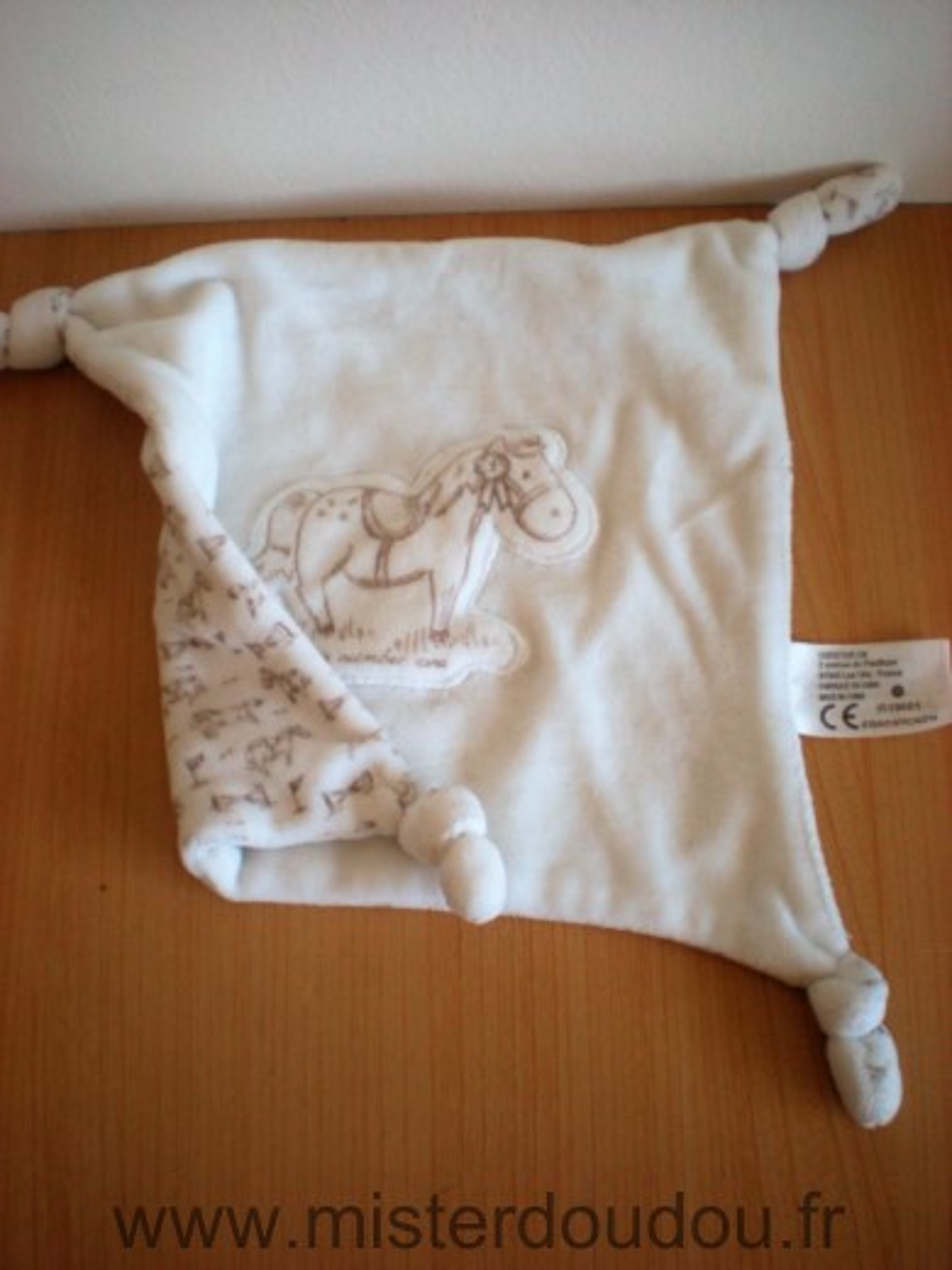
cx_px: 476
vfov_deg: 49.0
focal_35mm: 38
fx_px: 1393
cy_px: 635
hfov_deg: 37.7
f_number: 3.1
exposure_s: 1/50
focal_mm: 6.3
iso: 200
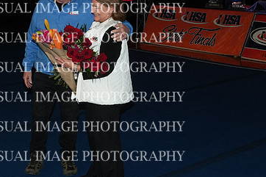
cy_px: 82
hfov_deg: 28.6
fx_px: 516
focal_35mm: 70
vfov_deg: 19.5
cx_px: 79
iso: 1600
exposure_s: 1/125
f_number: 9
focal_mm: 29
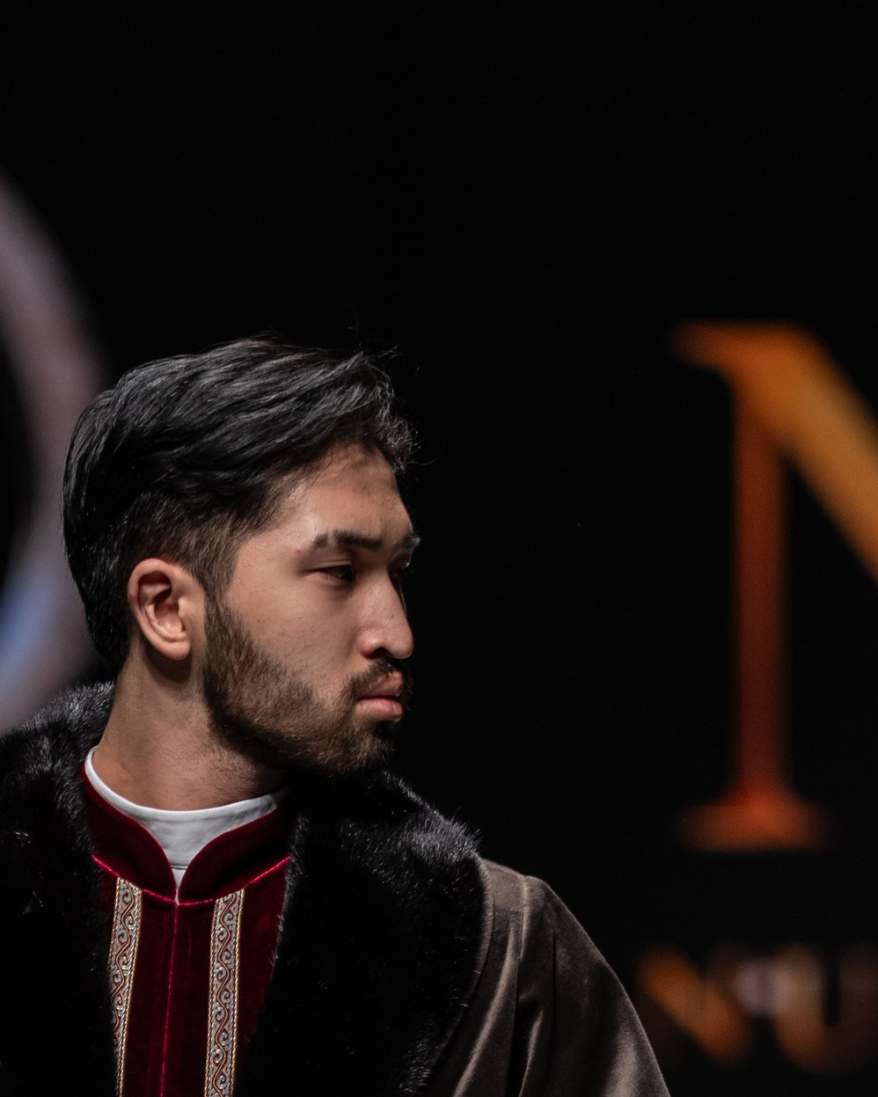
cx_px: 324
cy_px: 1266
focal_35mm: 408
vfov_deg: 4.7
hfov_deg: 3.8
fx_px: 13249
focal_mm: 141.2
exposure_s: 1/500
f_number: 2.8
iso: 200
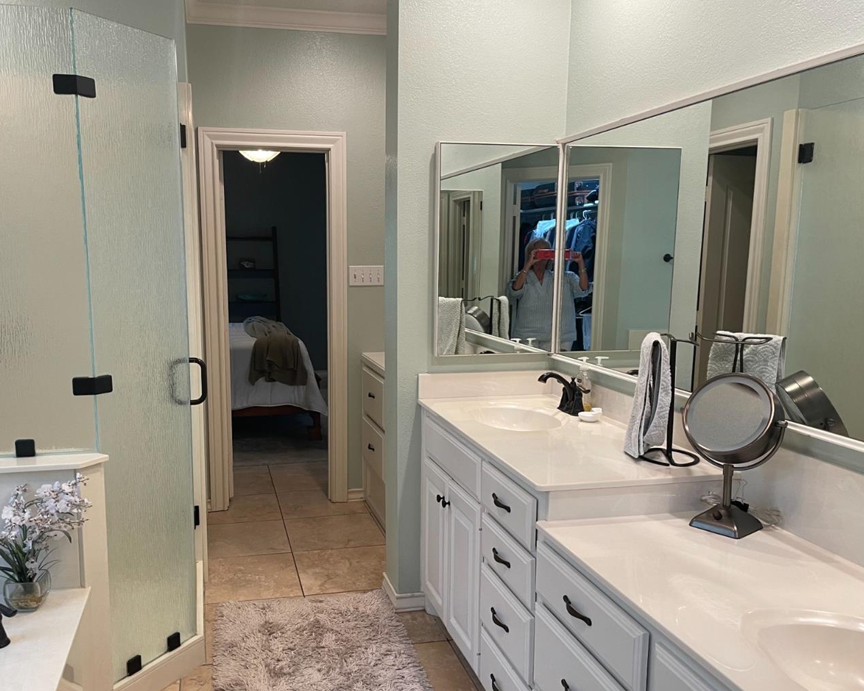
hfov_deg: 58.6
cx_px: 374
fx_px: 767
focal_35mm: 30
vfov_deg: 48.4
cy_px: 376
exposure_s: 1/60
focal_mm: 4.2
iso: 80
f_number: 1.6
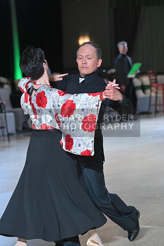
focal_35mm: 135
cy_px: 123
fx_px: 922
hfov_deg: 10.2
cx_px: 82
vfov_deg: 15.2
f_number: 5.6
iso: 2200
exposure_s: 1/400
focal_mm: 135
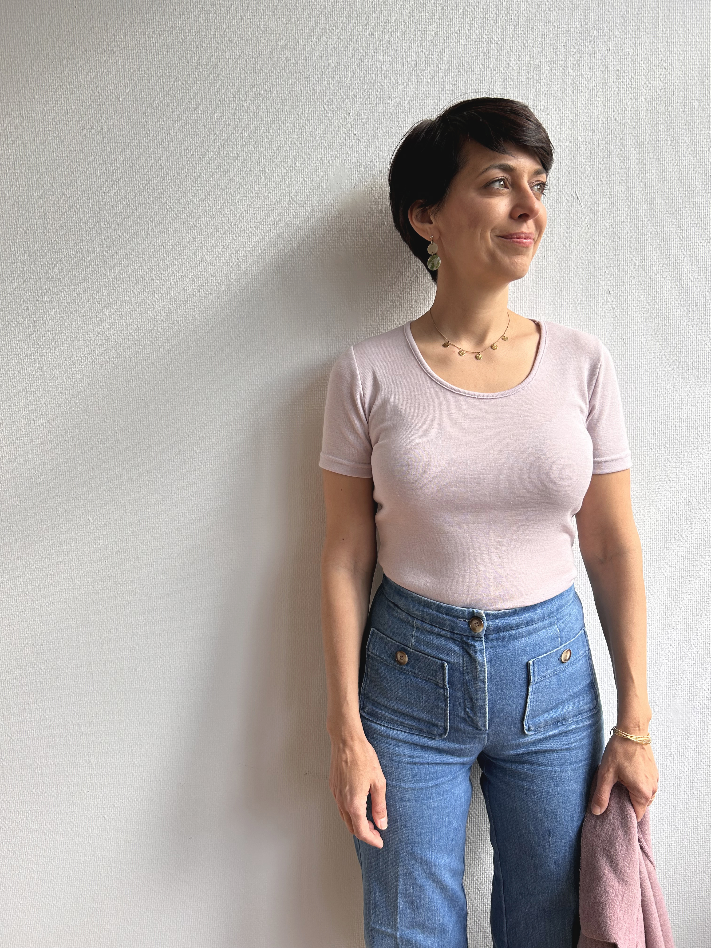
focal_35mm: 26
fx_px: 712
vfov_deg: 67.3
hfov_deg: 53.1
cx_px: 356
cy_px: 474
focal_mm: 5.7
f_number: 1.5
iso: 50
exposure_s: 1/380
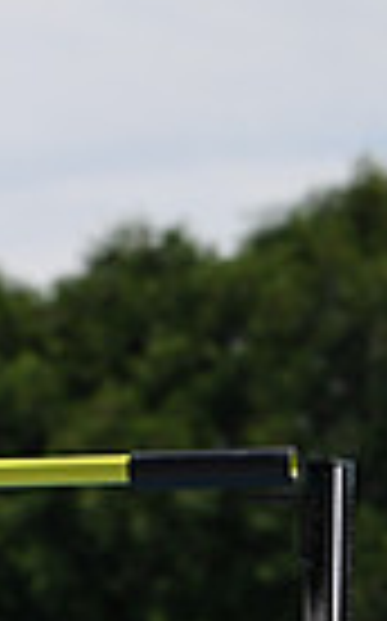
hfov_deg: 3.3
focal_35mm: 395
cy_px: 848
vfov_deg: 5.3
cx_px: -752
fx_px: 6680
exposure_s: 1/2500
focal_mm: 92
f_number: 4.5
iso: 200
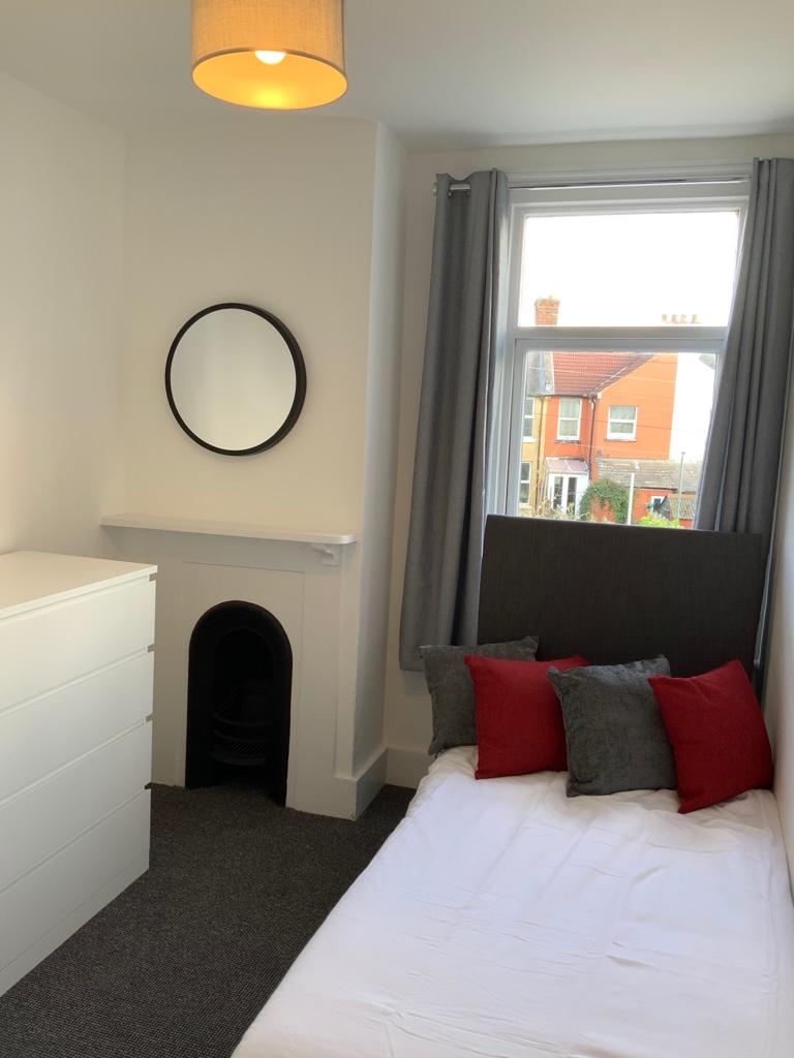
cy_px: 529
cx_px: 397
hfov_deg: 48.2
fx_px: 887
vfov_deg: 61.7
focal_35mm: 29
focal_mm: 3
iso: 50
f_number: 1.8
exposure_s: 1/100
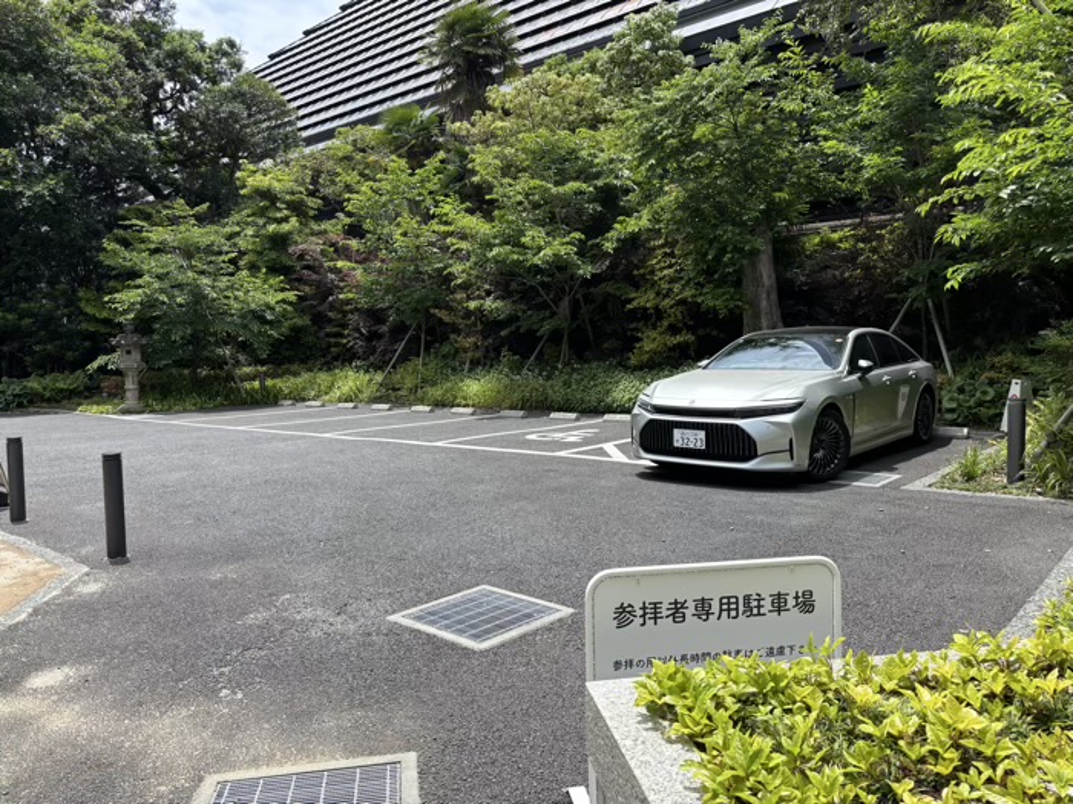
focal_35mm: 26
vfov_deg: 53.1
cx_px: 536
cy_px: 402
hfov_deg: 67.3
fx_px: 806
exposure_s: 1/1912
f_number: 1.6
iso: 50
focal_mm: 5.96
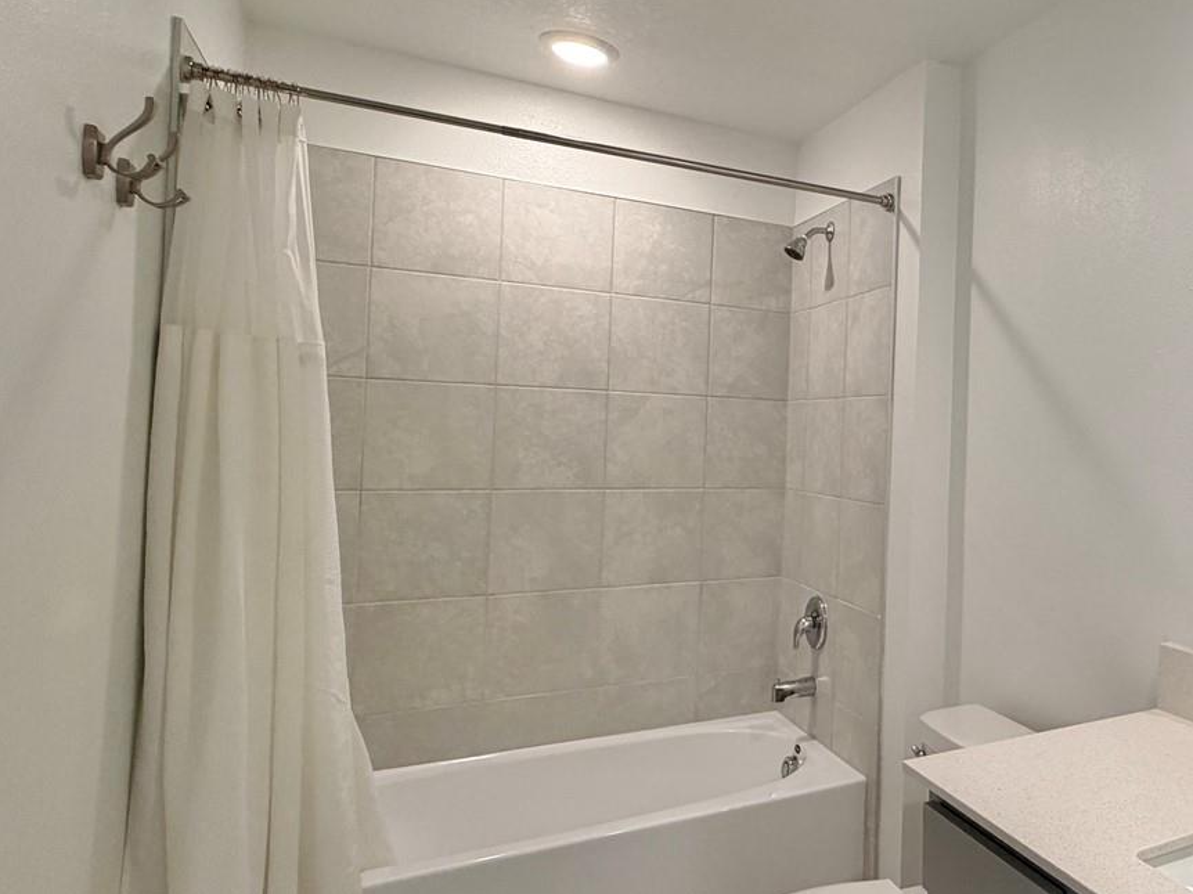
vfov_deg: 53.0
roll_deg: -1.2
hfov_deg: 59.7
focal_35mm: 26
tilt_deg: +0.6
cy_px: 423
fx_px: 896
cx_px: 1017
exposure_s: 1/120
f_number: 2.2
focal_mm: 2.22
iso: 200
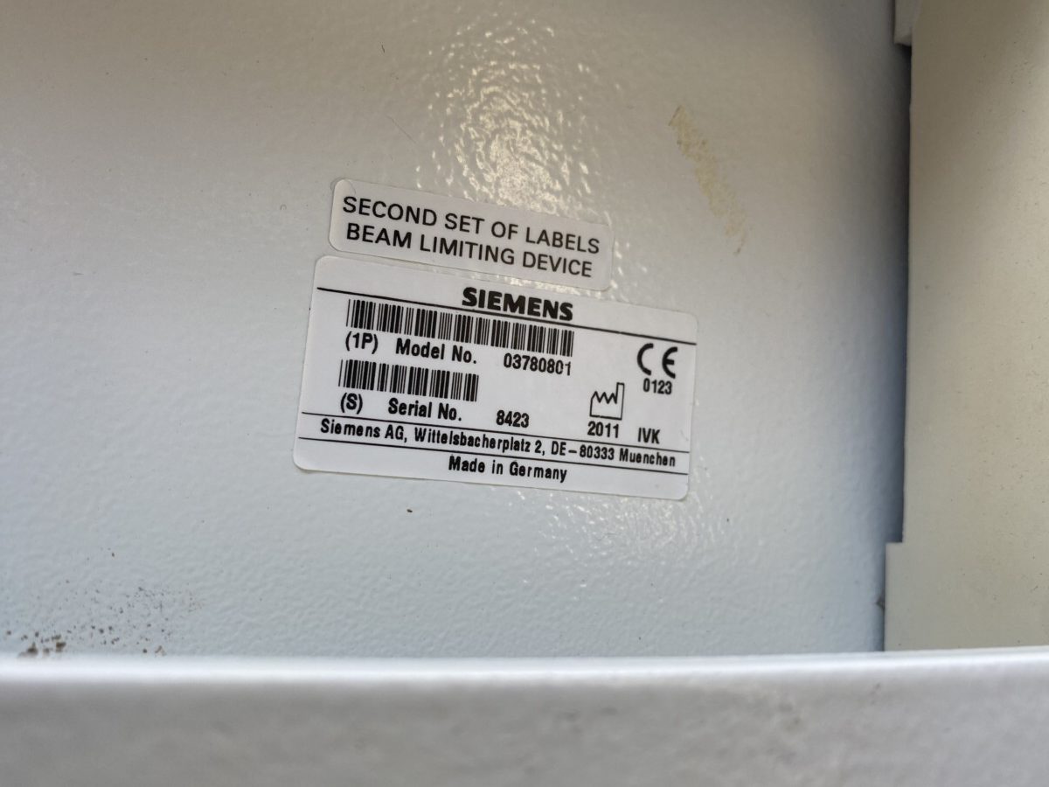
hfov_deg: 69.4
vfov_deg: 54.9
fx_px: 758
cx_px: 524
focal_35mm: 25
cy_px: 394
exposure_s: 1/339
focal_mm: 4.25
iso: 32
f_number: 1.8
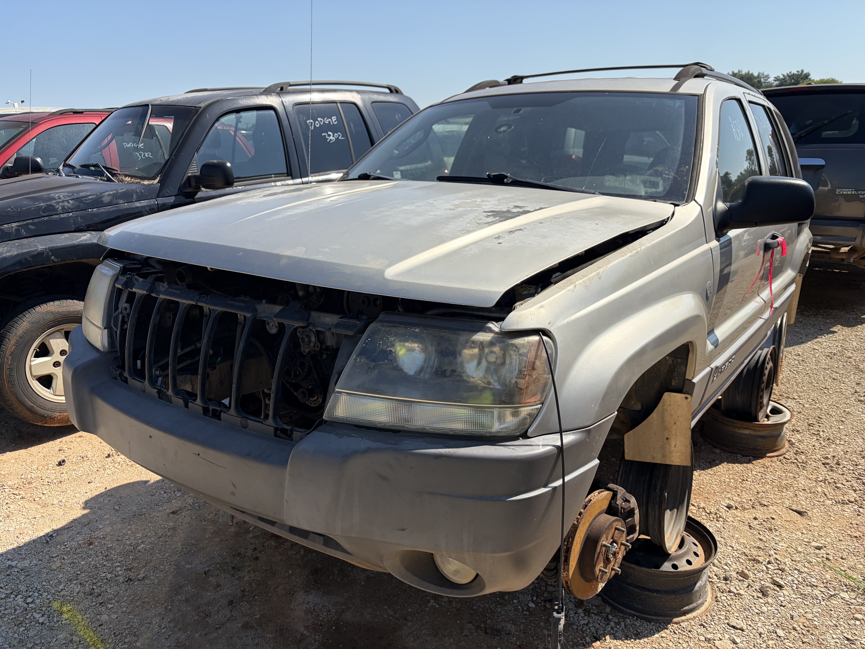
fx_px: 650
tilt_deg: -14.9
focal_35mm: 26
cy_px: 324
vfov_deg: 53.1
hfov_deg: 67.3
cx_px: 432
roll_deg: +1.5
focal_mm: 5.96
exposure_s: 1/4065
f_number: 1.6
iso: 64
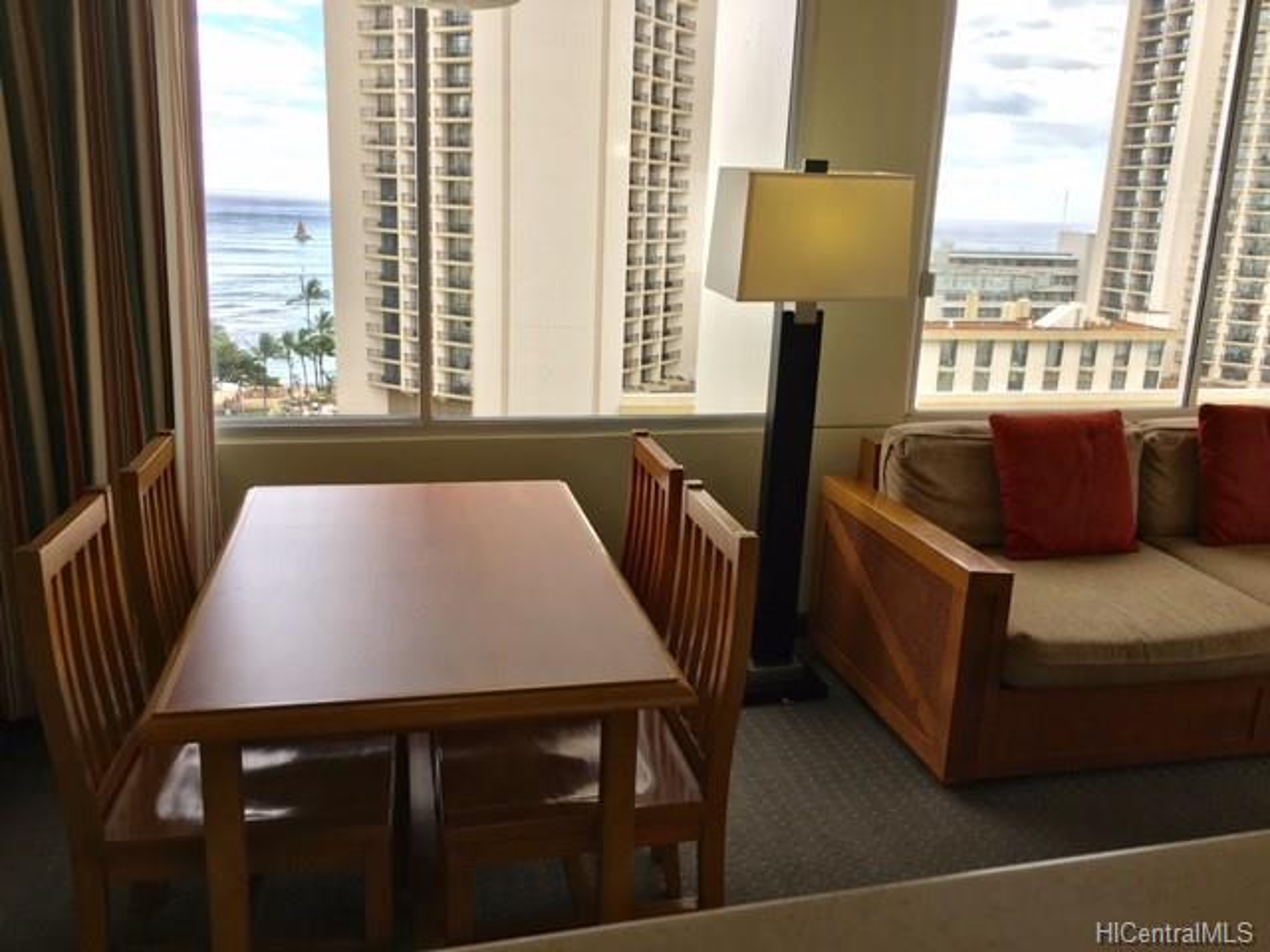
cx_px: 635
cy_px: 476
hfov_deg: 61.7
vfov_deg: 48.2
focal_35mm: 29
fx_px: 1064
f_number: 2.2
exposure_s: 1/413
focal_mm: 4.15
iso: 25
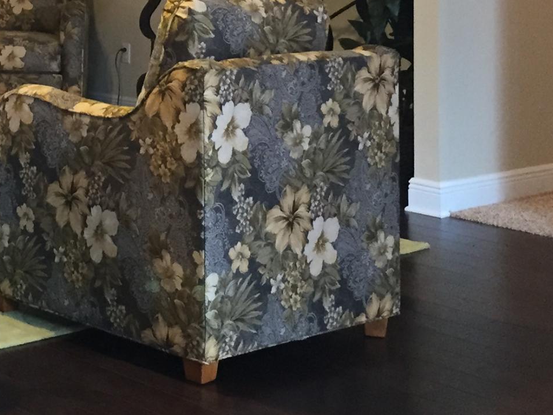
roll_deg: -0.7
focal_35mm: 91
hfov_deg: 21.0
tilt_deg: +3.0
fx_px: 1454
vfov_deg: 15.4
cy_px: -136
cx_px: 27
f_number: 2.2
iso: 200
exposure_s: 1/30
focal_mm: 4.15
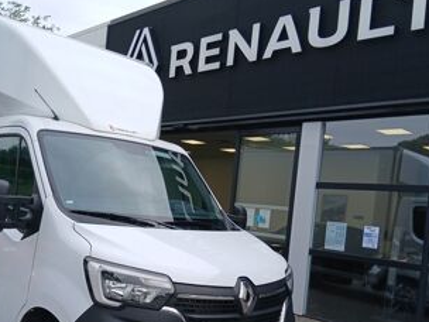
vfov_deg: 34.8
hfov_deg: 45.1
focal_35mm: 41
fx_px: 508
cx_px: 144
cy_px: 213
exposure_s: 1/114
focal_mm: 3.98
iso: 20
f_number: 1.8
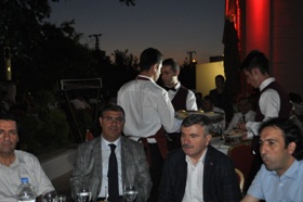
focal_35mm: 48
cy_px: 141
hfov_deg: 40.9
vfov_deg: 27.8
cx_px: 114
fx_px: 404
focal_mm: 20
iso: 800
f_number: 3.8
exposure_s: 1/60
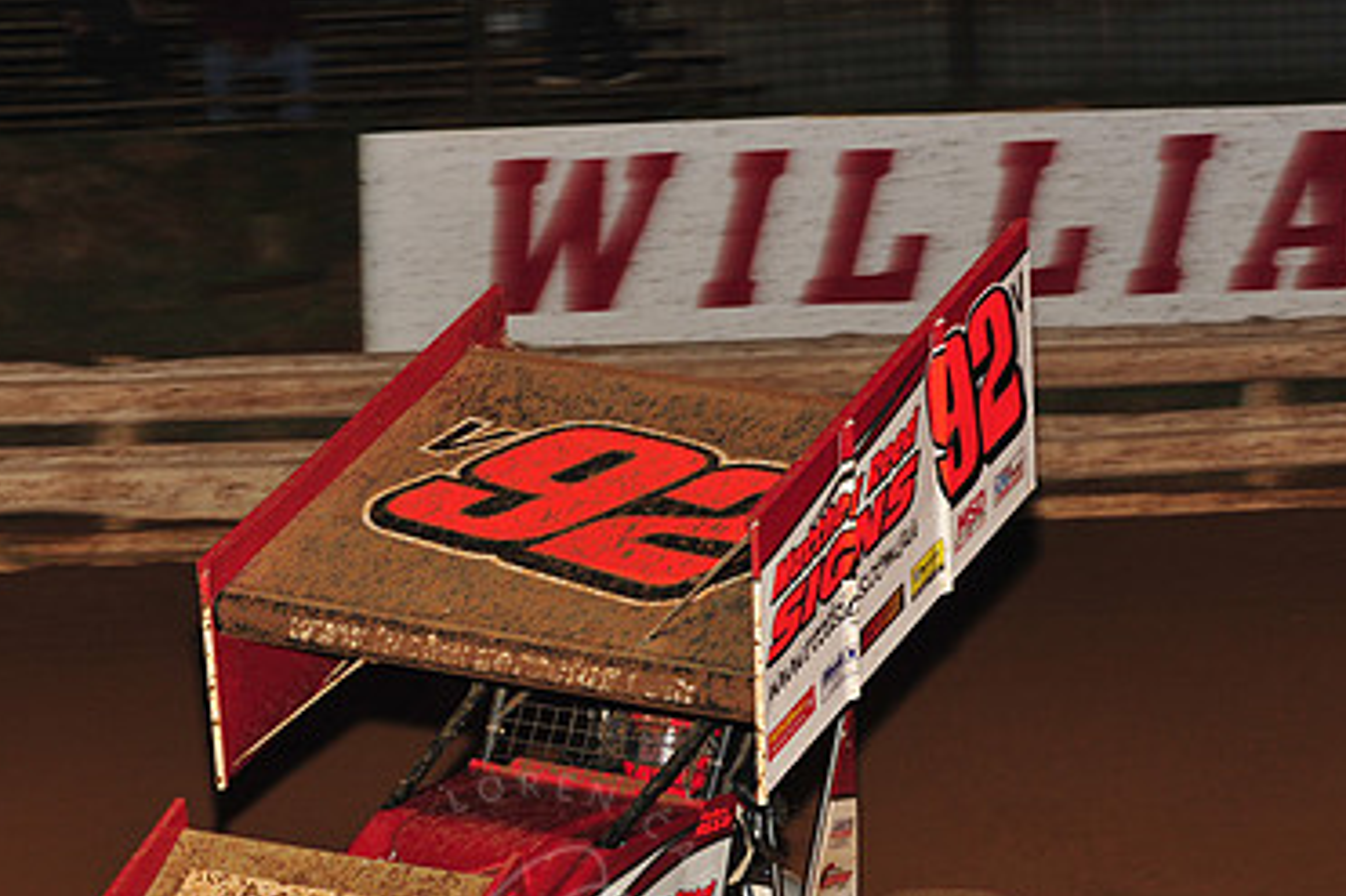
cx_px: 530
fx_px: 7885
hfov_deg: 9.8
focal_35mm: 211
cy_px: 657
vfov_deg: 6.5
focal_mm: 135
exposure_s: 1/320
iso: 1000
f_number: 7.1
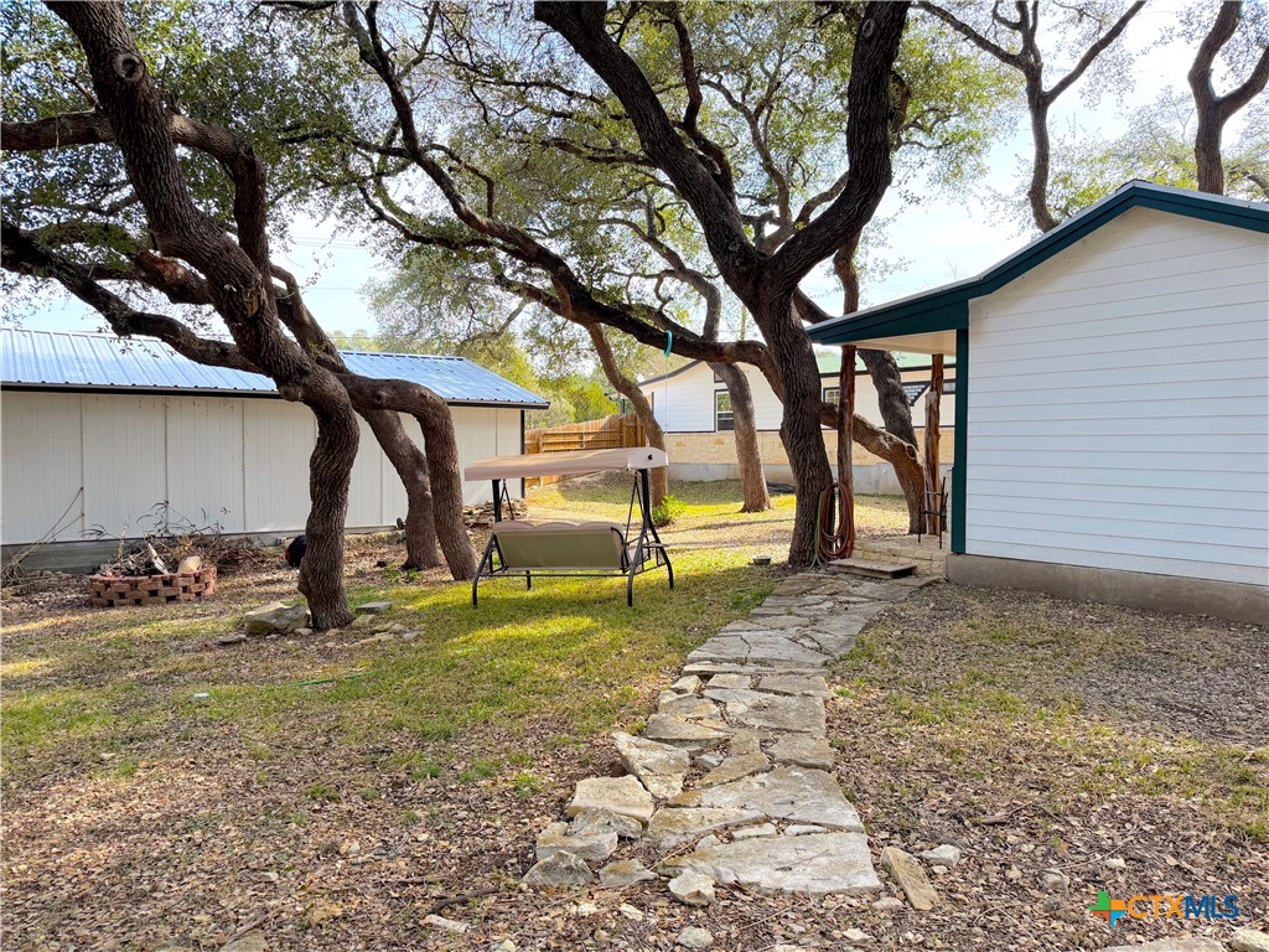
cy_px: 476
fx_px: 880
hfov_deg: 71.6
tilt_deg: -1.6
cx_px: 634
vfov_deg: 56.8
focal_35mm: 24
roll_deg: +0.1
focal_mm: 6.76
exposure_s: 1/1250
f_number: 1.78
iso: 100
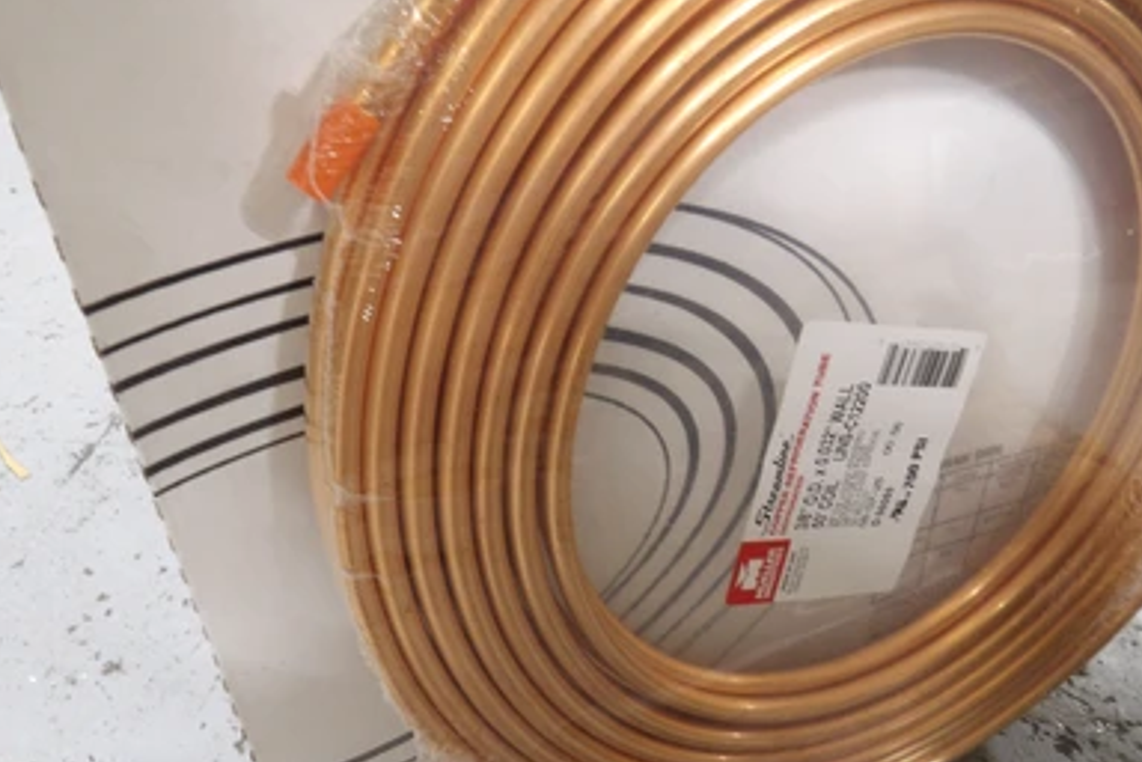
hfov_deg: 69.4
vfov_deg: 49.4
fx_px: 825
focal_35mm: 26
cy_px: 438
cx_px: 571
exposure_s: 1/22
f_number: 3.2
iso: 200
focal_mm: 4.3
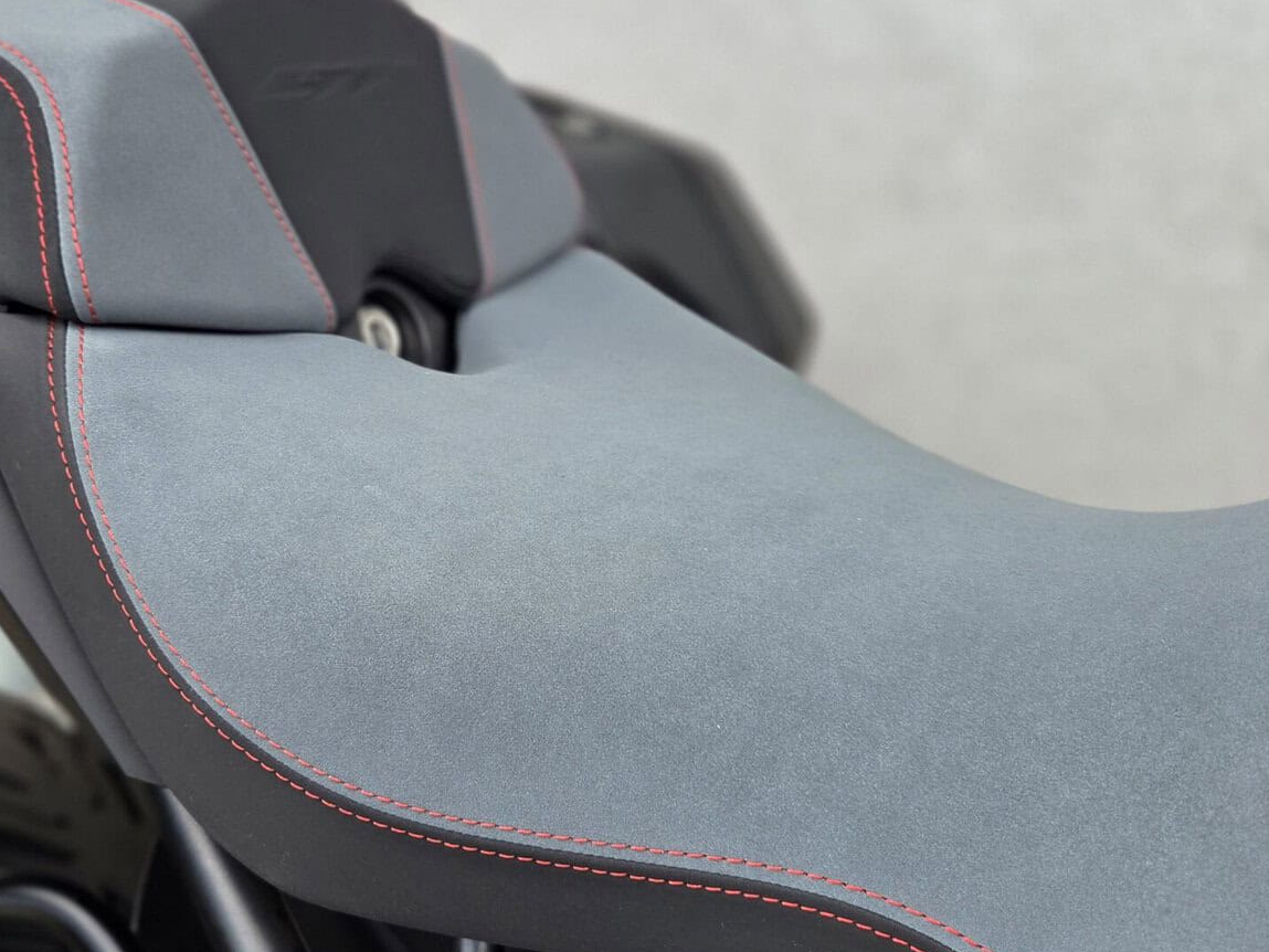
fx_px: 1503
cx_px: 496
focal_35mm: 41
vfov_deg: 35.1
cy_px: 488
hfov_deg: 45.5
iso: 80
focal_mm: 5.4
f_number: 1.8
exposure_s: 1/572
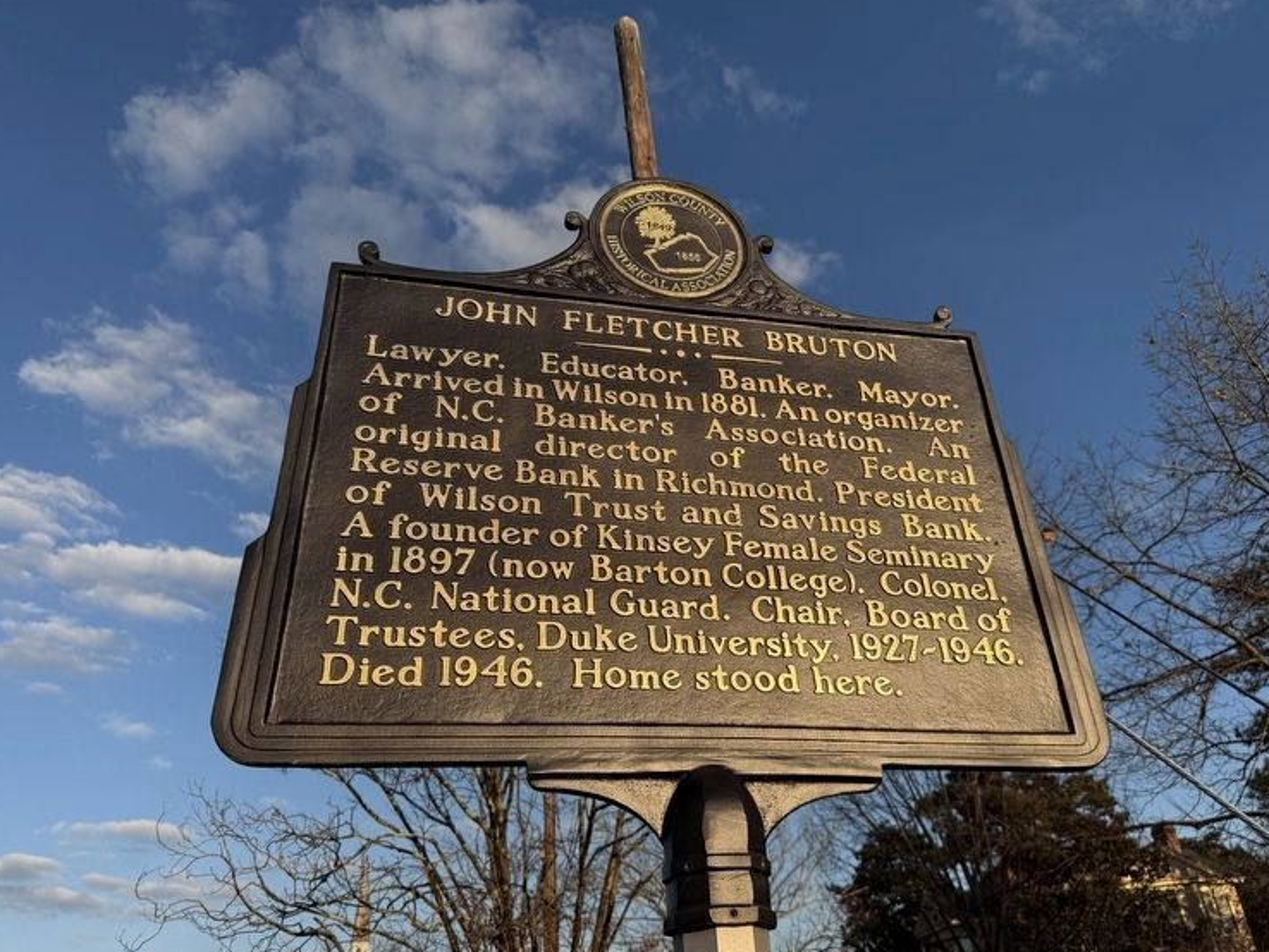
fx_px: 953
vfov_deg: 53.1
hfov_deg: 67.2
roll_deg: +7.7
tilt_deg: +29.5
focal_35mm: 26
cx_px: 677
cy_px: 503
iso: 100
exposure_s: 1/4673
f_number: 1.78
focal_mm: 6.76
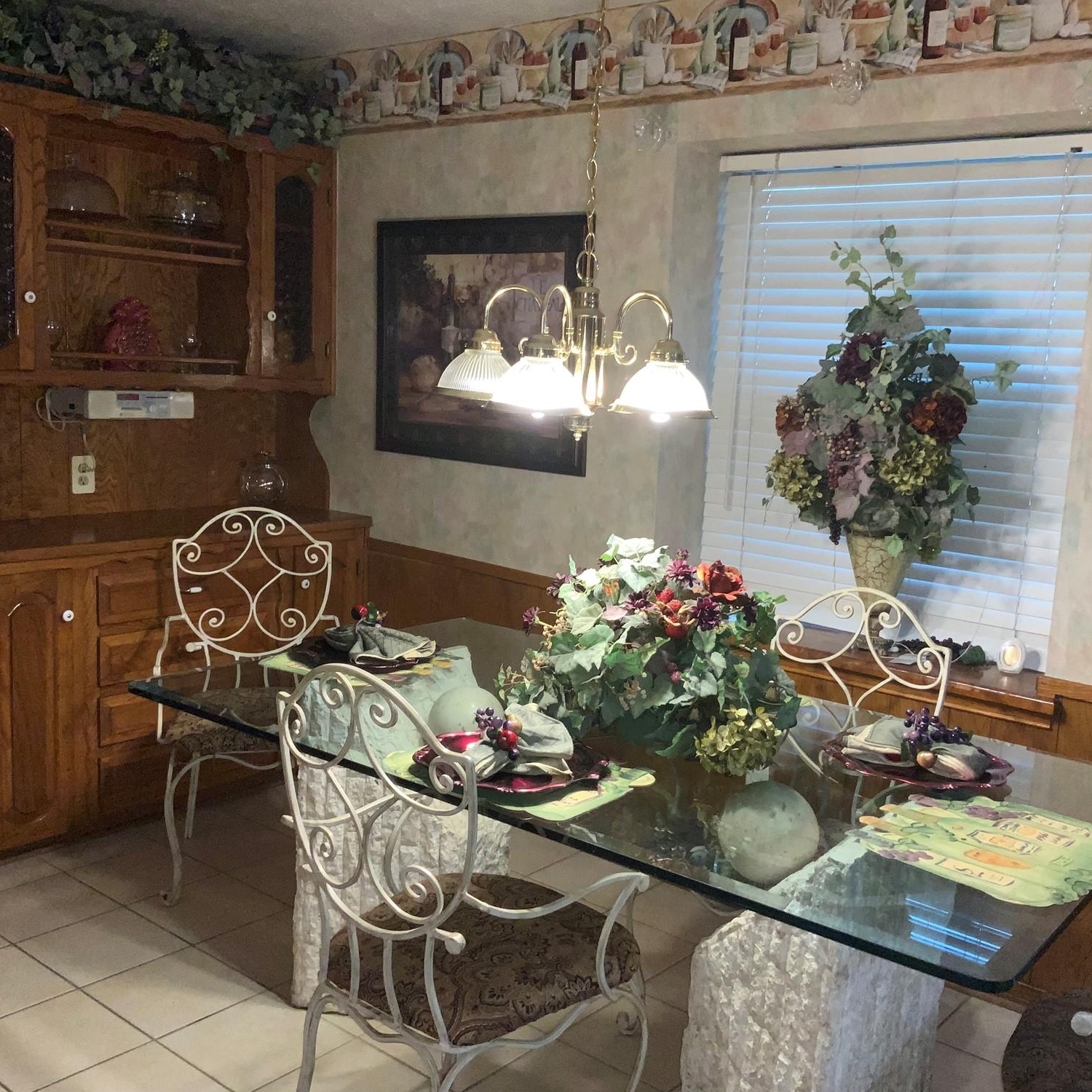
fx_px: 1249
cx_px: 563
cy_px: 552
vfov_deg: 47.2
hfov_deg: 47.2
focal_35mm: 35
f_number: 1.8
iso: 64
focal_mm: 3
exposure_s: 1/60
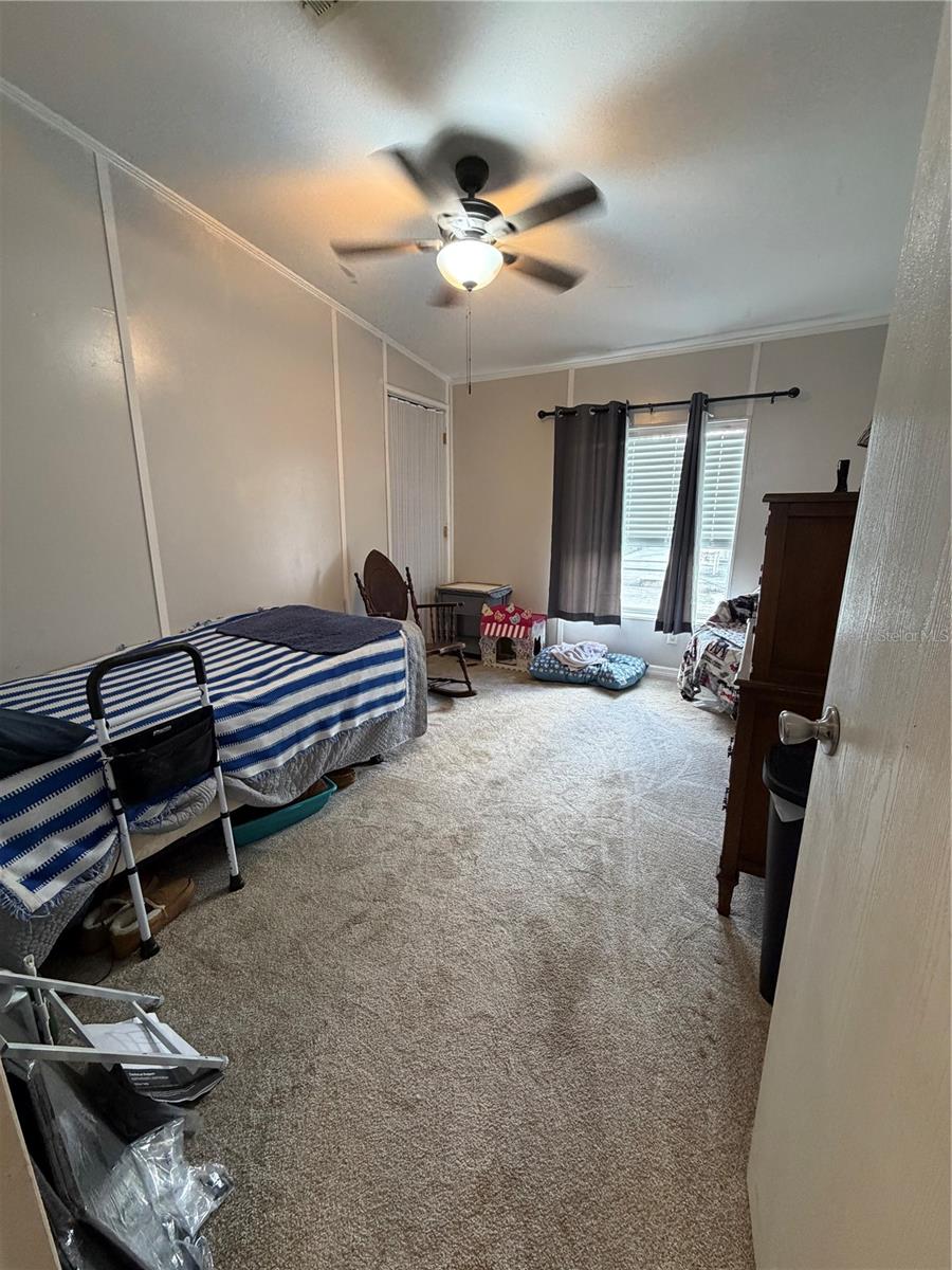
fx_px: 513
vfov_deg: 102.1
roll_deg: -0.1
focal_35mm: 14
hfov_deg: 85.7
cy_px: 635
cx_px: 476
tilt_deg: -13.3
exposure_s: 1/60
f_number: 2.2
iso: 320
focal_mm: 2.22
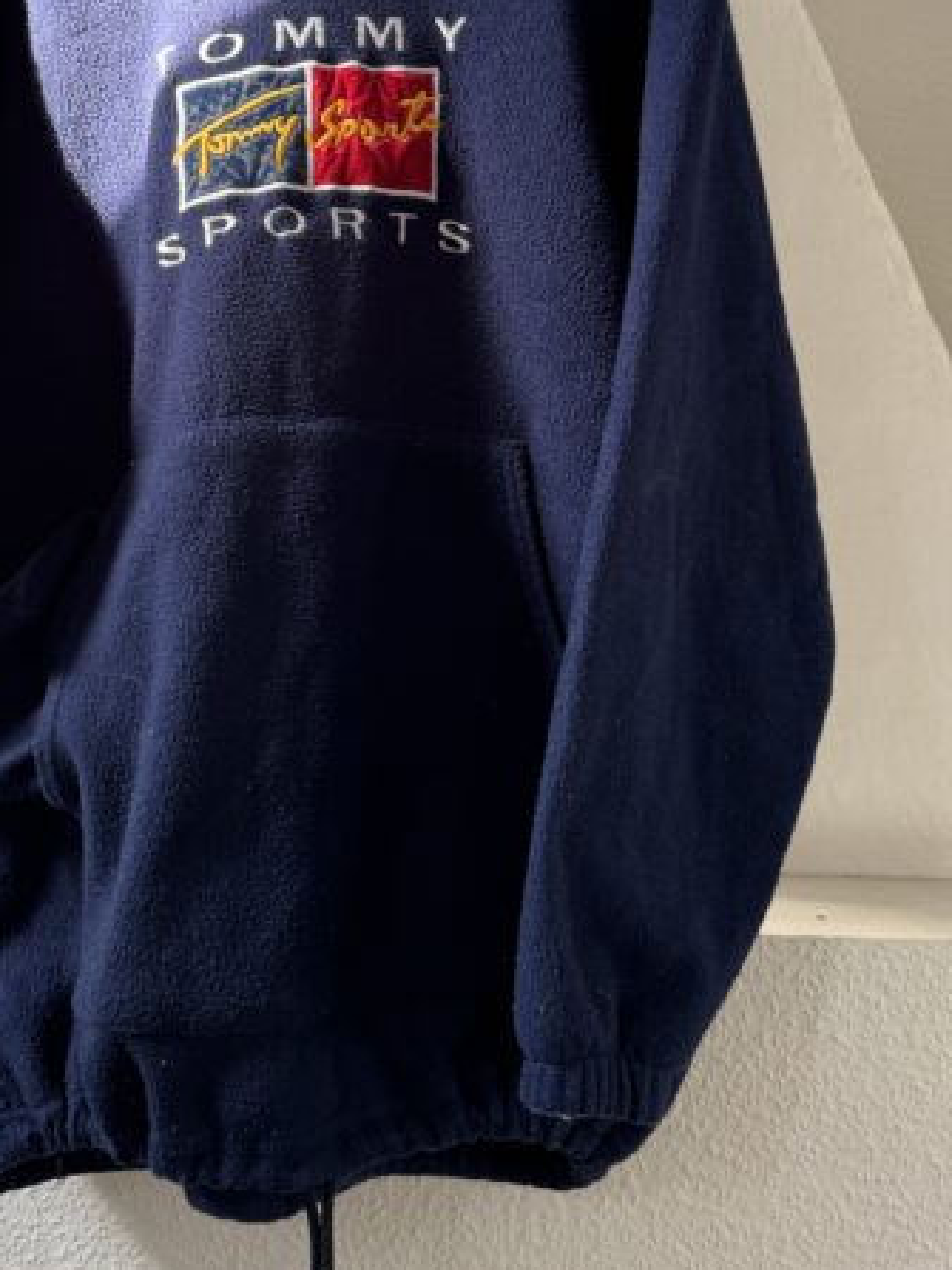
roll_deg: -1.0
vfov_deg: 42.0
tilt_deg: +7.5
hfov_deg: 33.4
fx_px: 1578
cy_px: 264
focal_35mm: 43
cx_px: 350
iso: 100
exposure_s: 1/121
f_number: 1.78
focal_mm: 6.76
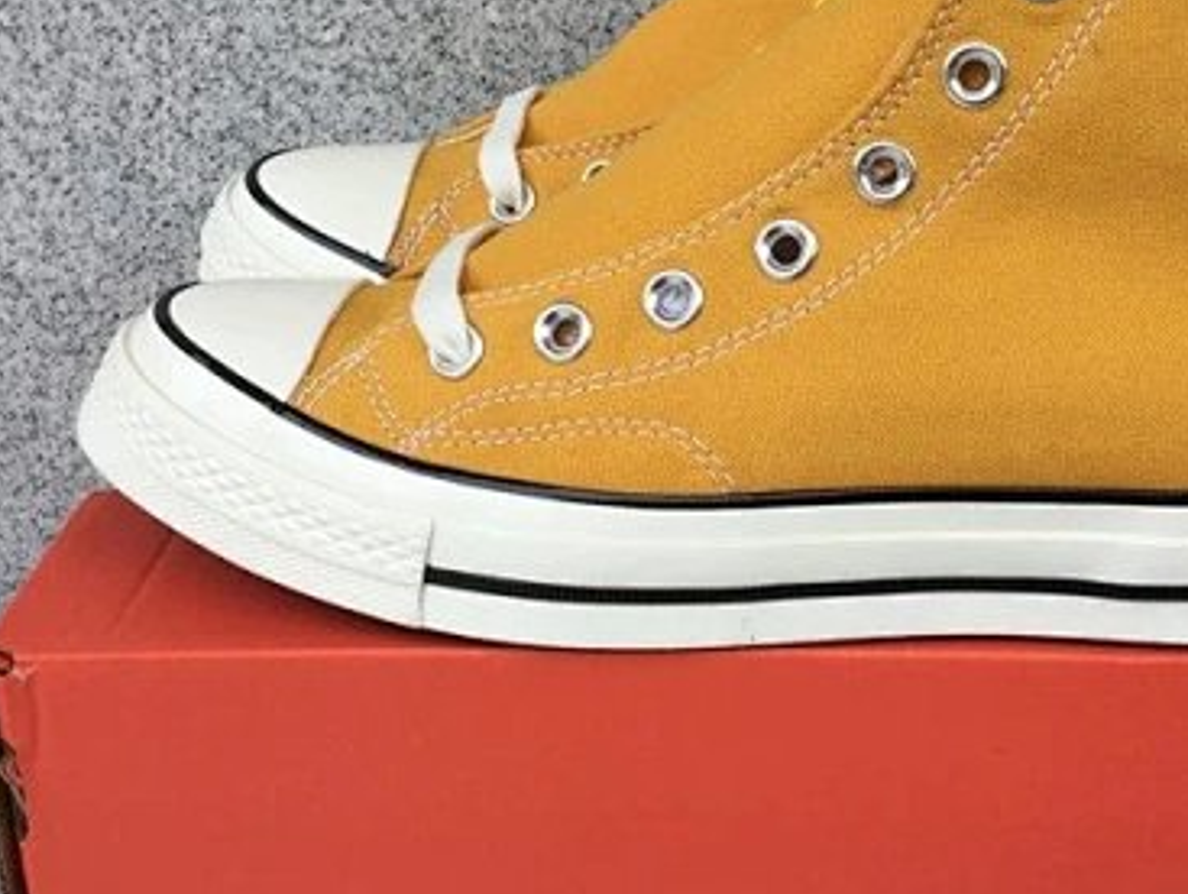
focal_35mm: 54
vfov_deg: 27.0
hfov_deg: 35.3
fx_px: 1855
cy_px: 376
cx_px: 741
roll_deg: -0.6
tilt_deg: -23.8
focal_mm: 3.3
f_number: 2.4
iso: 25
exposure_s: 1/558
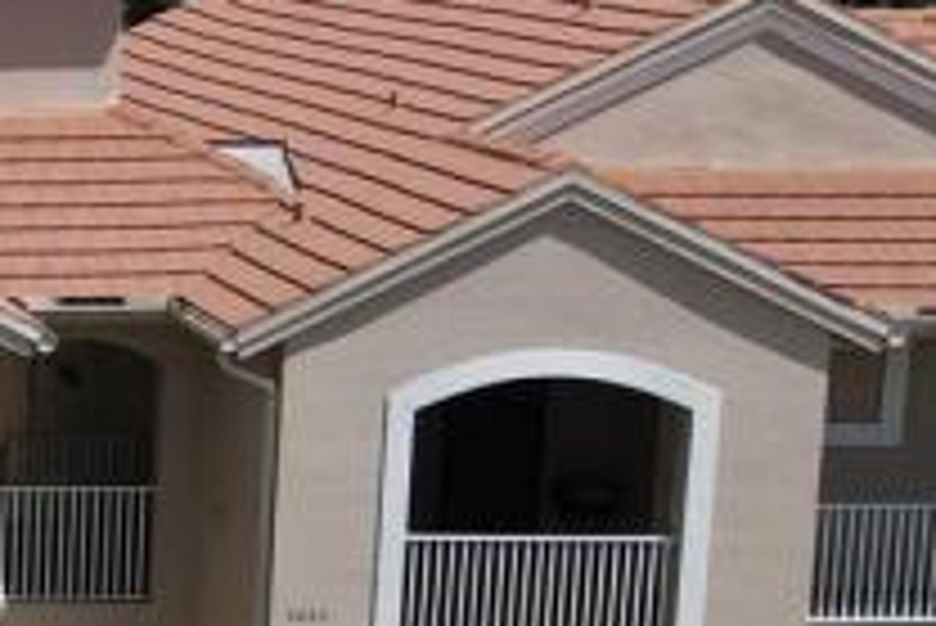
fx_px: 2992
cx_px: -806
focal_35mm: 115
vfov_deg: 11.9
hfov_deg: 15.1
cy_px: 405
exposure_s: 1/1000
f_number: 2.8
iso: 100
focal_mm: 4.5
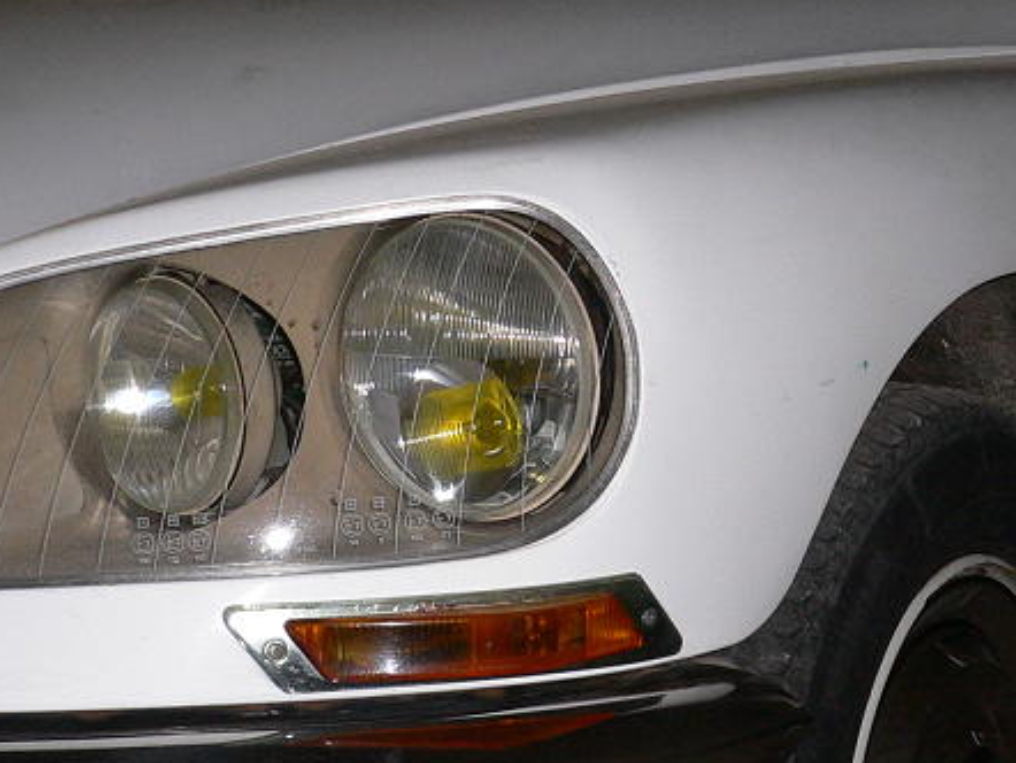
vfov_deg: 18.2
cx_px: 761
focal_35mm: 81
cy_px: 398
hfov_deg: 23.9
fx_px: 2379
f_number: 2.8
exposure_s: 1/60
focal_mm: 5.8
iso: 100
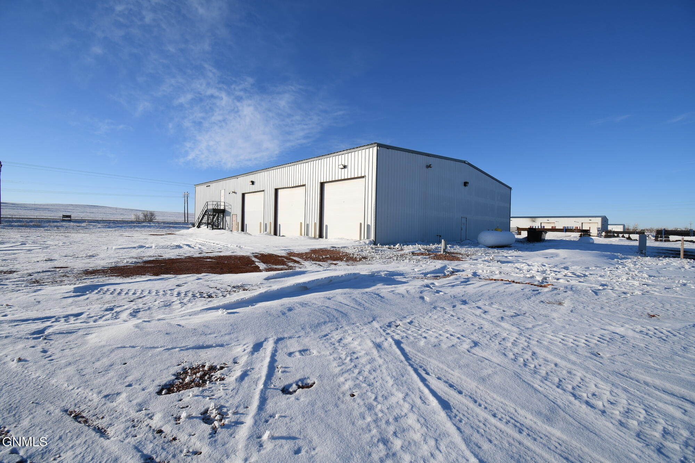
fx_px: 290
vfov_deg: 77.3
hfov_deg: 100.4
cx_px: 348
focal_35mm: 15
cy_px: 232
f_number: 6.3
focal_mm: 10
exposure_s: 1/640
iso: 100
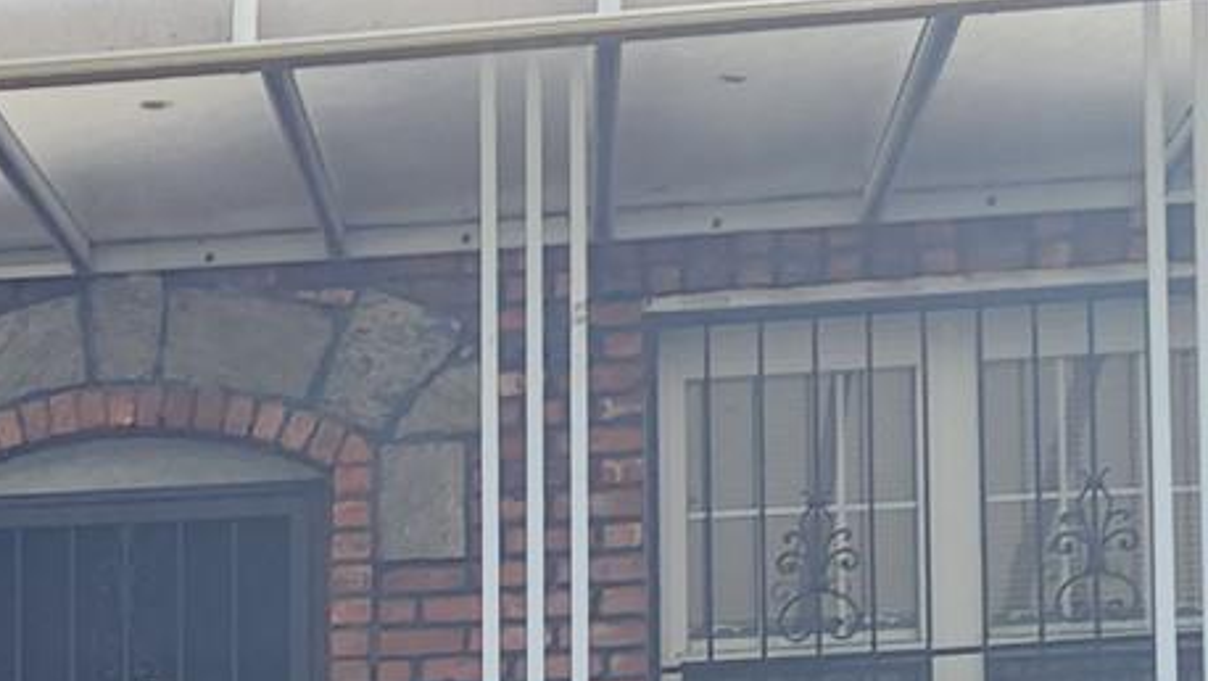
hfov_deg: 18.5
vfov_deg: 10.2
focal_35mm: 112
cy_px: 1219
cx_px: -55
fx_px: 3589
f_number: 1.8
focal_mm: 6.4
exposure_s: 1/383
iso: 12
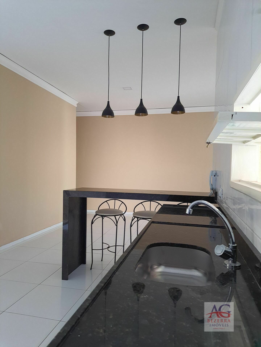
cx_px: 130
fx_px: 241
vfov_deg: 71.6
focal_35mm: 24
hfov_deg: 56.8
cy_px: 174
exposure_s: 1/120
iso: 320
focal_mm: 5.23
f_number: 1.8
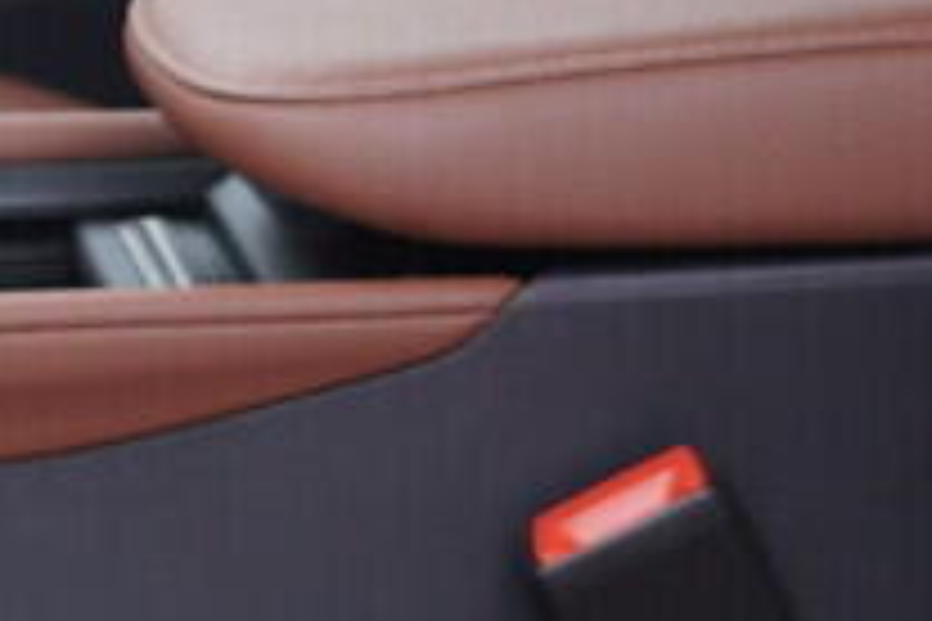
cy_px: -238
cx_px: -77
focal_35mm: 251
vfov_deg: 5.4
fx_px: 6498
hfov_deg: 8.1
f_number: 2.8
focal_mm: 24
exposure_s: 1/40
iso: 160
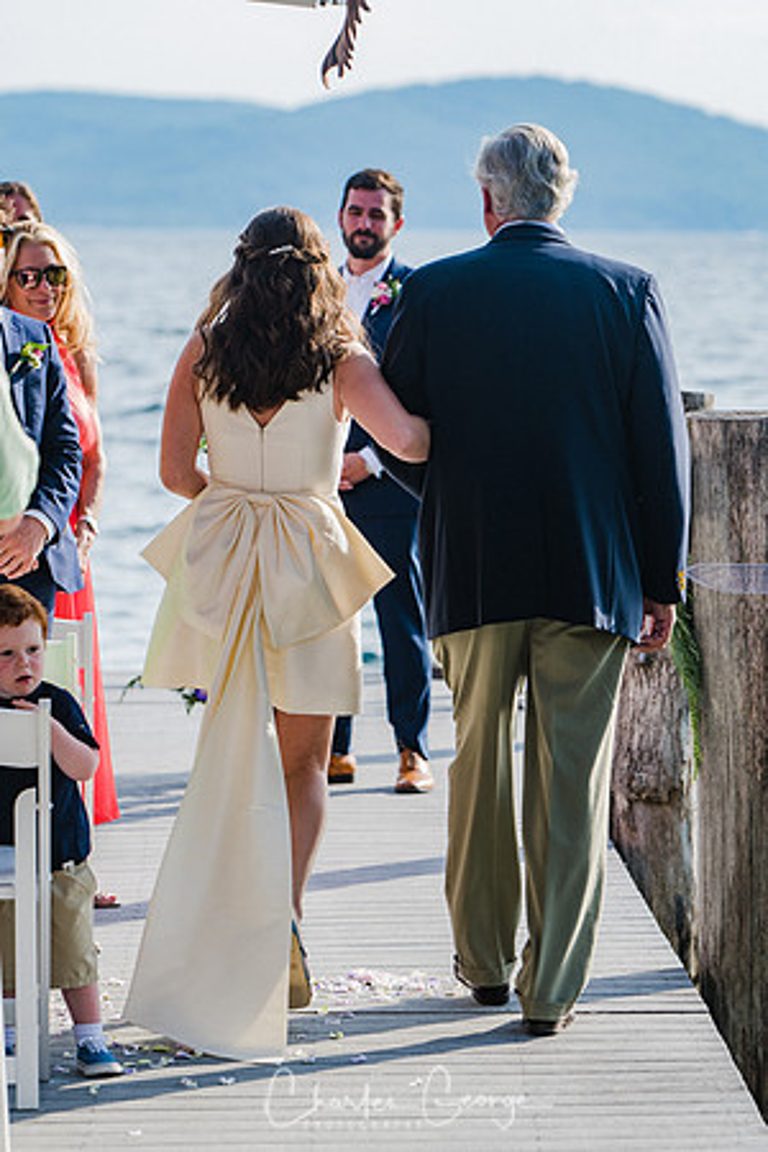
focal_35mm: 183
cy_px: 576
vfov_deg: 11.2
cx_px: 384
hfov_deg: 7.5
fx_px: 5856
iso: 200
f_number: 4
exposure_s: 1/640
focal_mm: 122
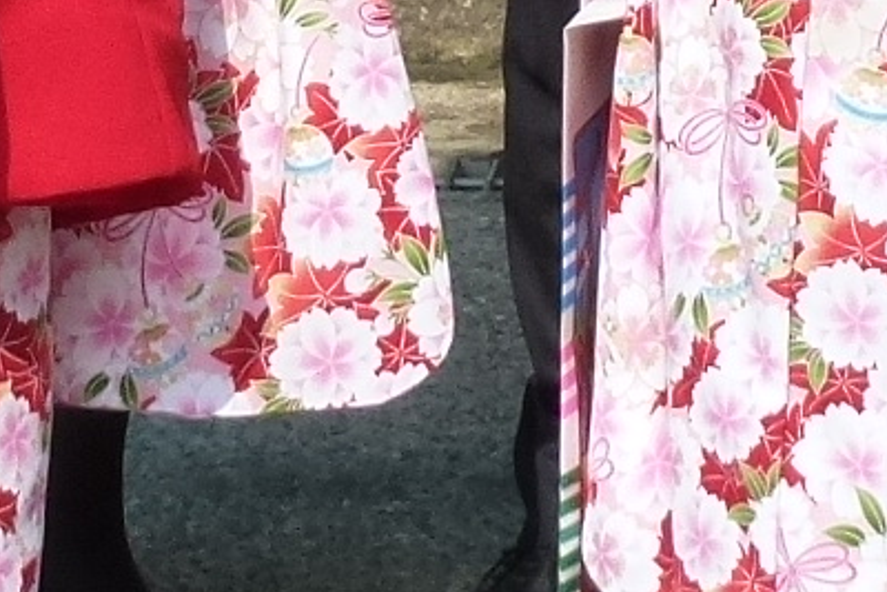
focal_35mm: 273
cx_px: 435
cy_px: -1035
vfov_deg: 4.8
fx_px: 6728
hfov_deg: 7.5
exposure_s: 1/1000
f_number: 3.9
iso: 160
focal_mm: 7.4
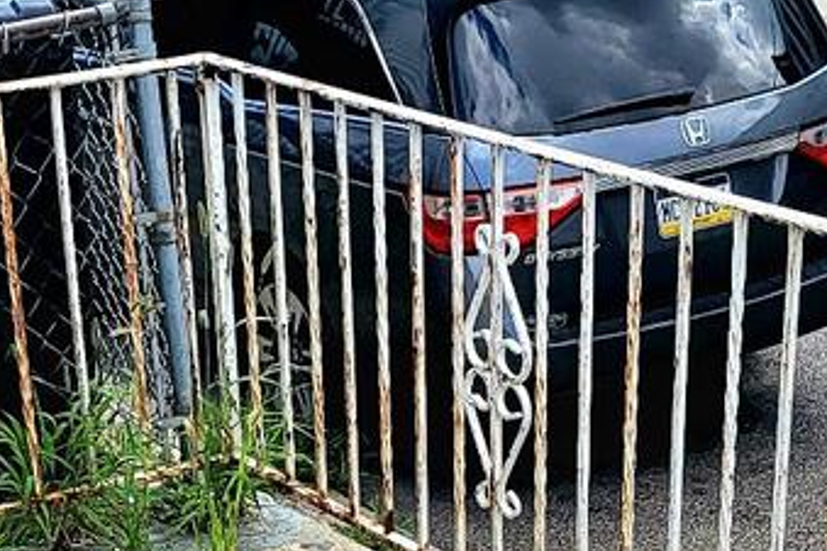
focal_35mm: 106
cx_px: 495
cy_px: 887
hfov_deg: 19.3
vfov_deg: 12.2
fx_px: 2435
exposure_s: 1/1000
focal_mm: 5
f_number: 1.8
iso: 40
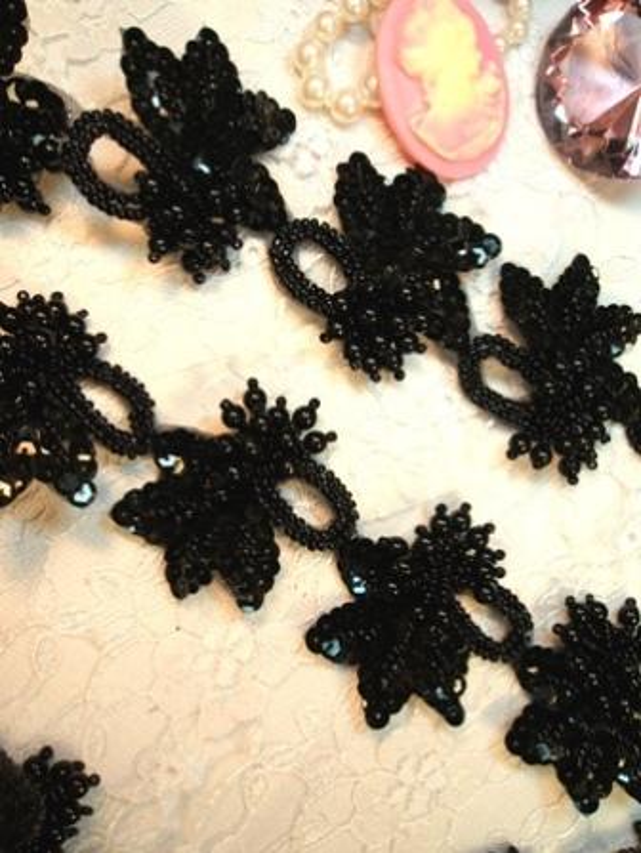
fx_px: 888
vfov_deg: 51.3
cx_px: 320
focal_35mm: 36
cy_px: 426
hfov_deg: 39.7
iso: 80
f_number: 4.1
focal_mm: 6.5
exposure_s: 1/125
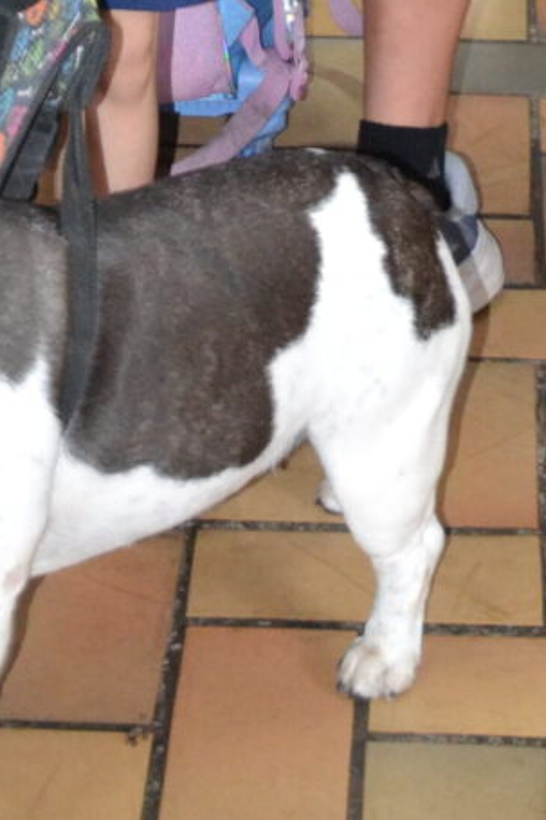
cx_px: 258
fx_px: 3460
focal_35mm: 152
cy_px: -663
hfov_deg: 9.0
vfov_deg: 12.4
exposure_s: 1/60
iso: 2000
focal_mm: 24
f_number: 3.8
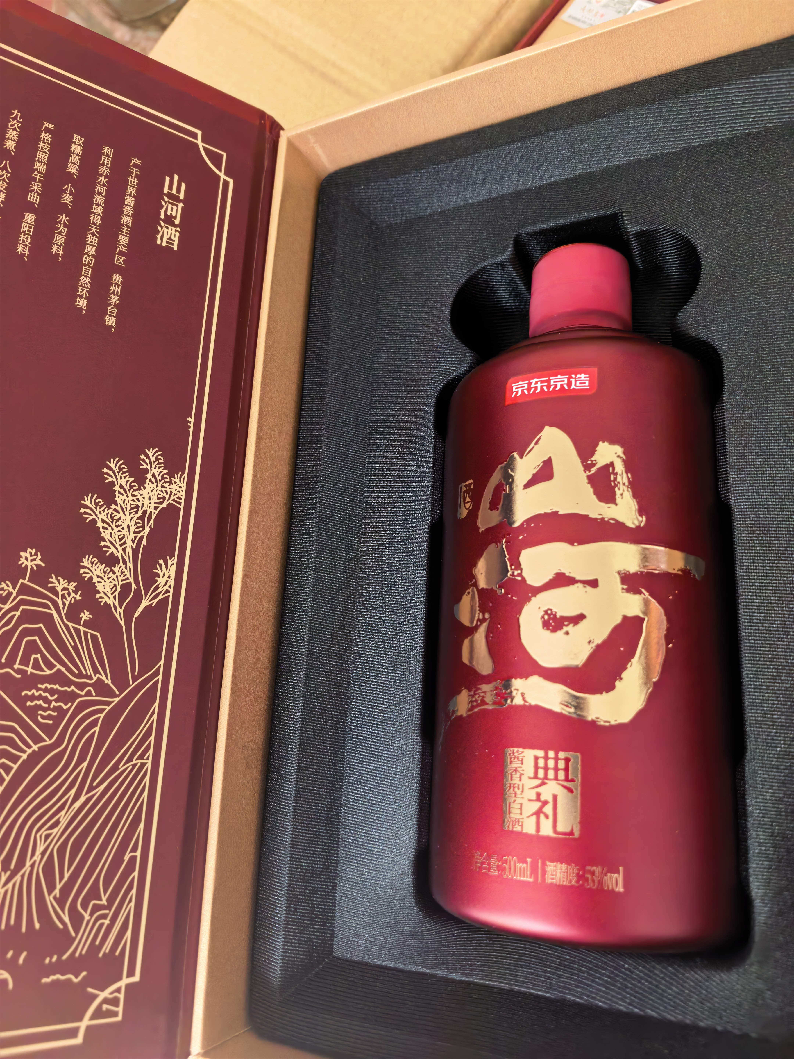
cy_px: 530
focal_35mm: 24
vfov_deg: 71.6
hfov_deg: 56.8
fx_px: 734
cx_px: 397
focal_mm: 5.75
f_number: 2
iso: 400
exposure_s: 1/33.3
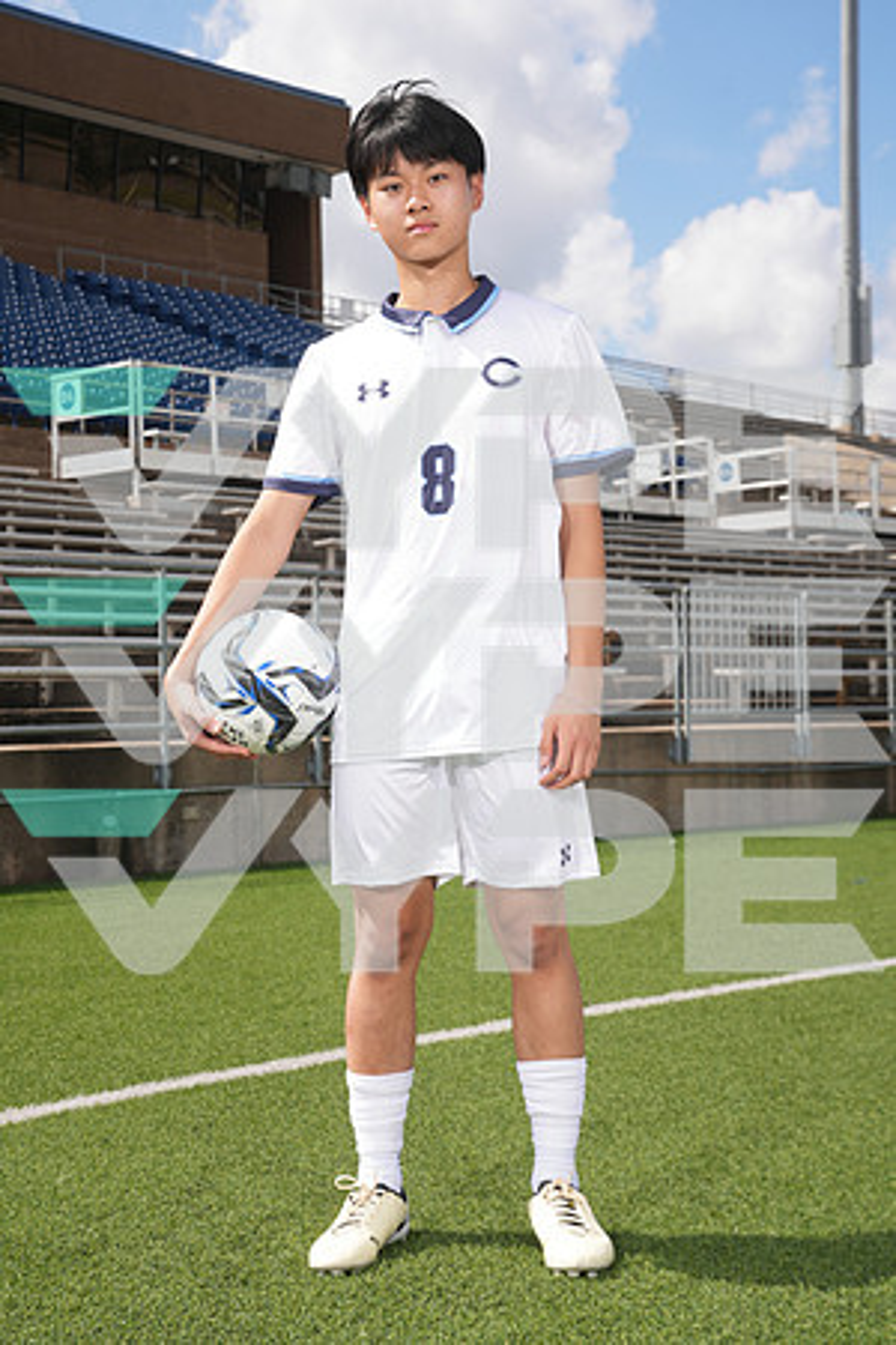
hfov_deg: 23.8
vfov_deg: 35.1
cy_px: 672
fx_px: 2128
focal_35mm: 57
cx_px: 448
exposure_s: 1/200
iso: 100
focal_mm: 57
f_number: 8
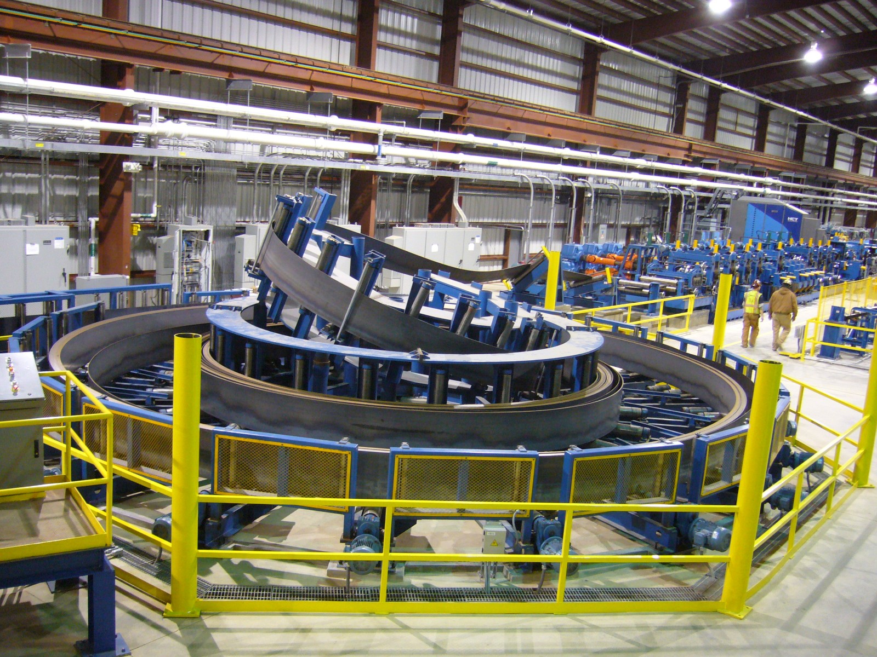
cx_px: 438
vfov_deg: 40.7
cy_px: 328
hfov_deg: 52.6
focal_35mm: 35
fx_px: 887
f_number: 2.8
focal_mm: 5.8
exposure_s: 1/8
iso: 200
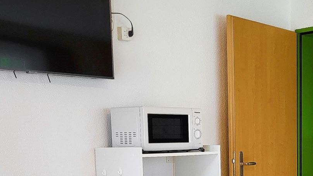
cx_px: 267
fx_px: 597
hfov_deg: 28.5
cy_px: 227
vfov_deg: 15.9
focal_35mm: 72
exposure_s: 1/100
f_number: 1.8
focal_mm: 5.4
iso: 200
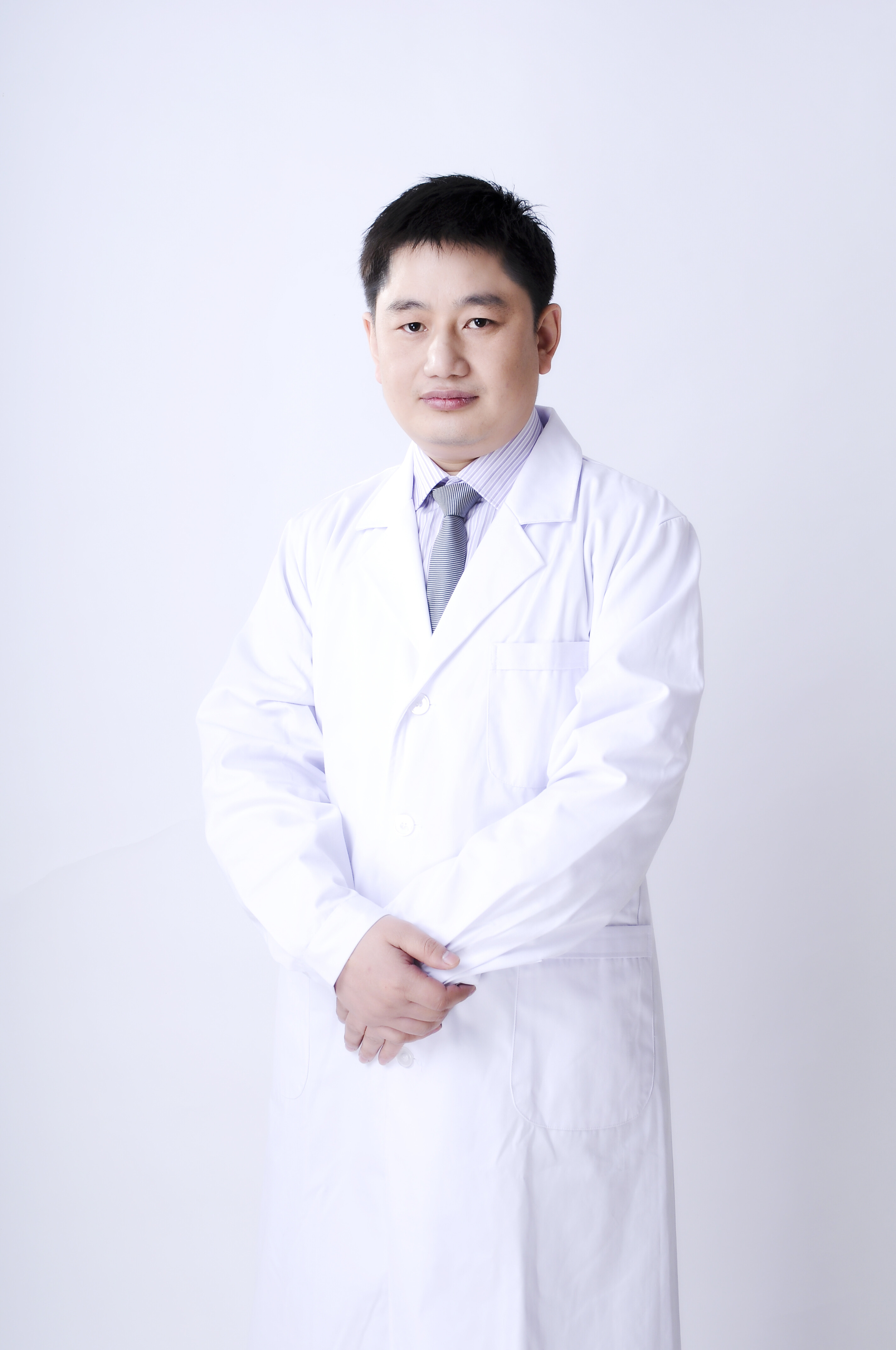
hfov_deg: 25.7
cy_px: 675
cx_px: 448
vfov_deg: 37.9
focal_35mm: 52
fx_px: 1965
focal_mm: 35
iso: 100
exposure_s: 1/160
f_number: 11
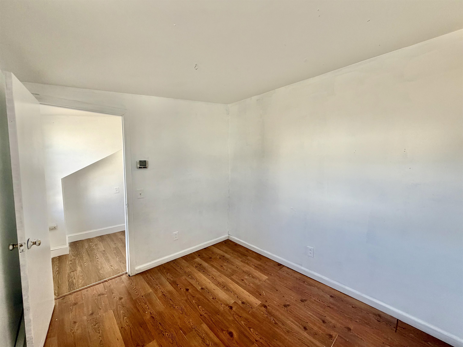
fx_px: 187
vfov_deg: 85.7
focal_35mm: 14
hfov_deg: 102.1
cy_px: 174
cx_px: 232
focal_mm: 2.22
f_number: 2.2
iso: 125
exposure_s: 1/121
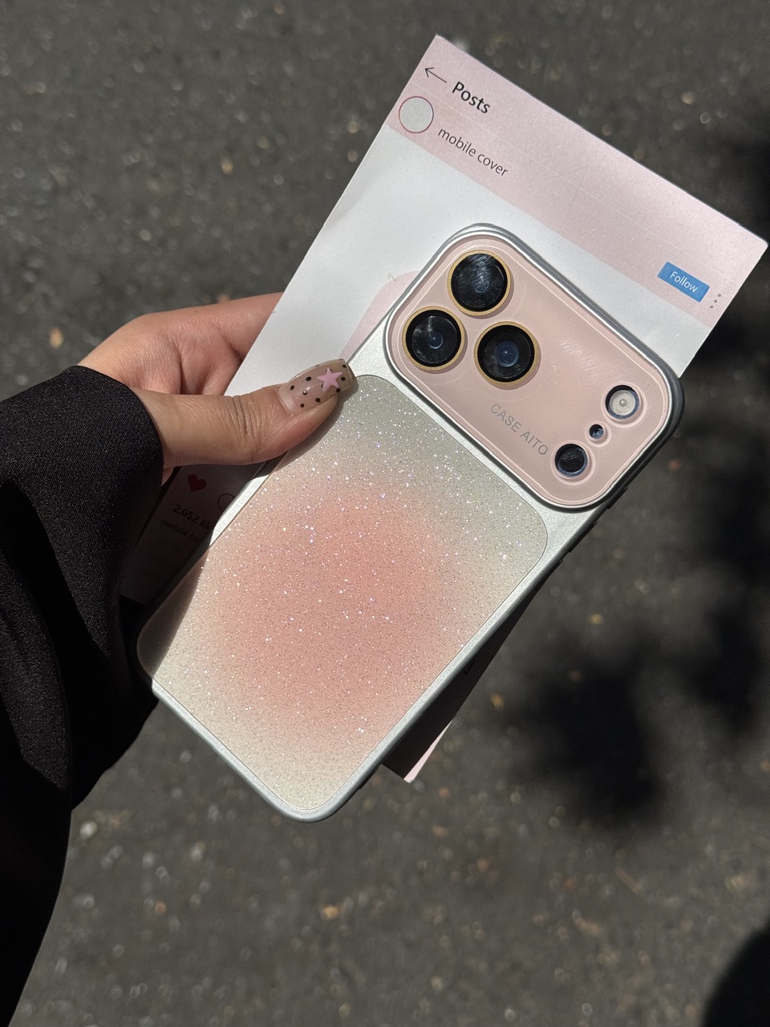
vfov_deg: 39.7
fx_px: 1424
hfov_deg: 30.3
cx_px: 385
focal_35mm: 48
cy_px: 514
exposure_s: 1/11364
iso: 50
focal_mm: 6.76
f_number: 1.78
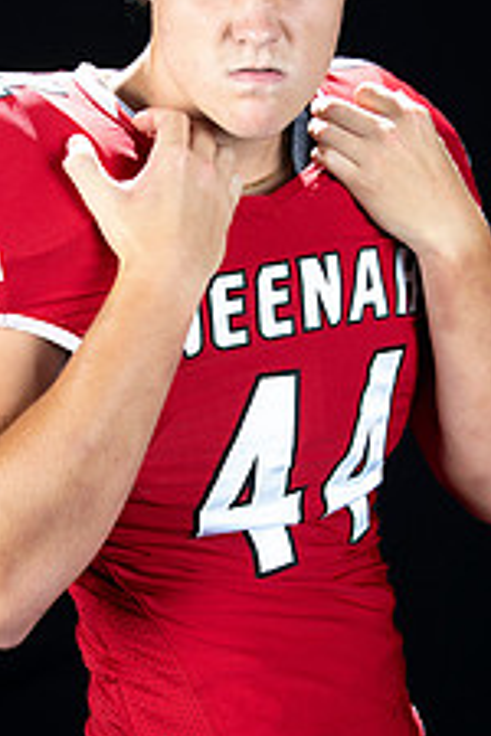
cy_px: 360
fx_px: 1964
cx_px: 223
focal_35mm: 96
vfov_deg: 21.2
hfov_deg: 14.2
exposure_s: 1/160
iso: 320
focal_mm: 48
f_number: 9
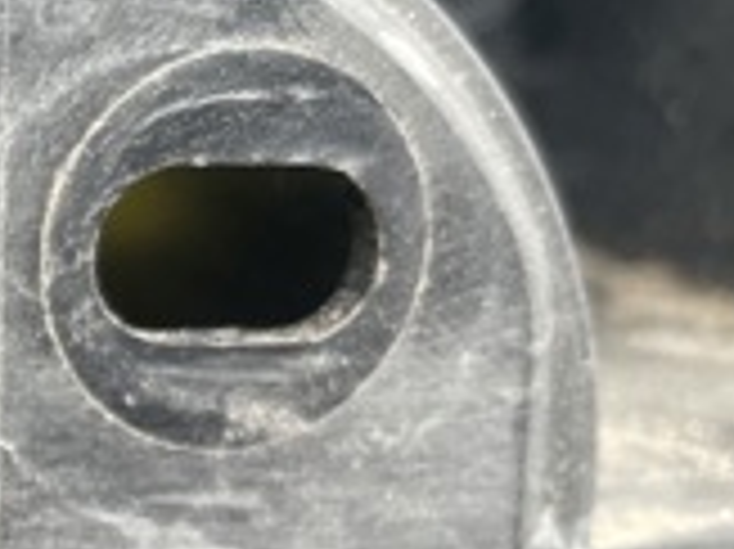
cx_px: -491
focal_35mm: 102
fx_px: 2161
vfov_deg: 14.4
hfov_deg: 16.7
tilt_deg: -39.5
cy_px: 421
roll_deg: -6.8
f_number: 1.6
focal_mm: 4.2
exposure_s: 1/121
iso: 100
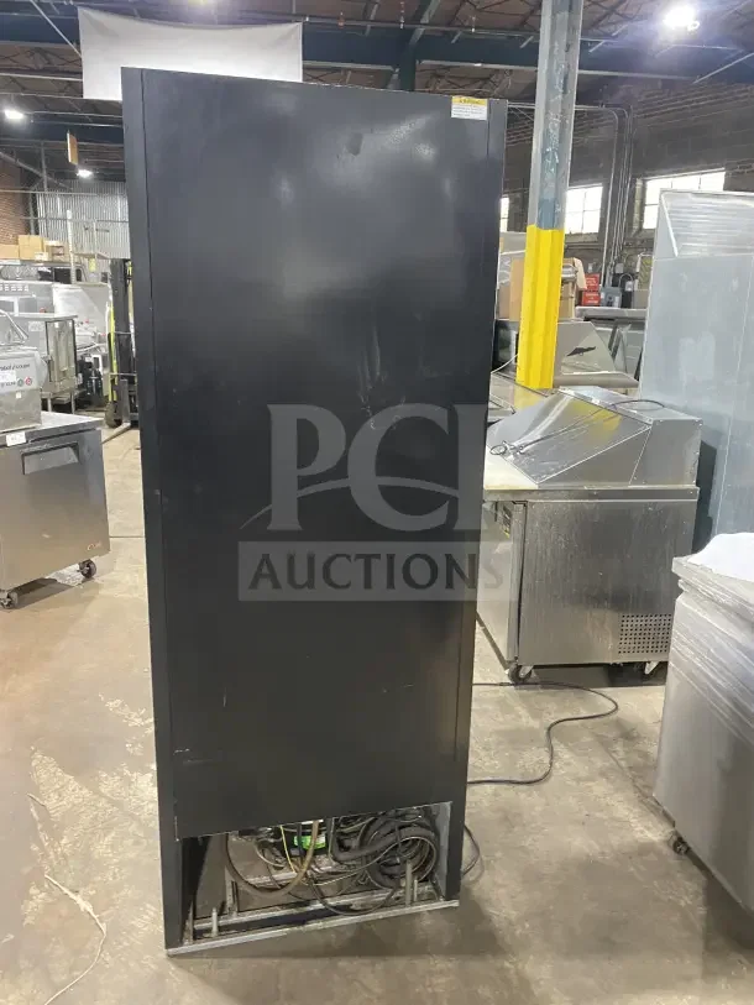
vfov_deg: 67.3
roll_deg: -2.3
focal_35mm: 26
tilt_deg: -12.7
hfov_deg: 53.1
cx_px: 377
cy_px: 502
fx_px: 755
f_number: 1.8
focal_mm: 4.25
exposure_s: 1/40
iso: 500
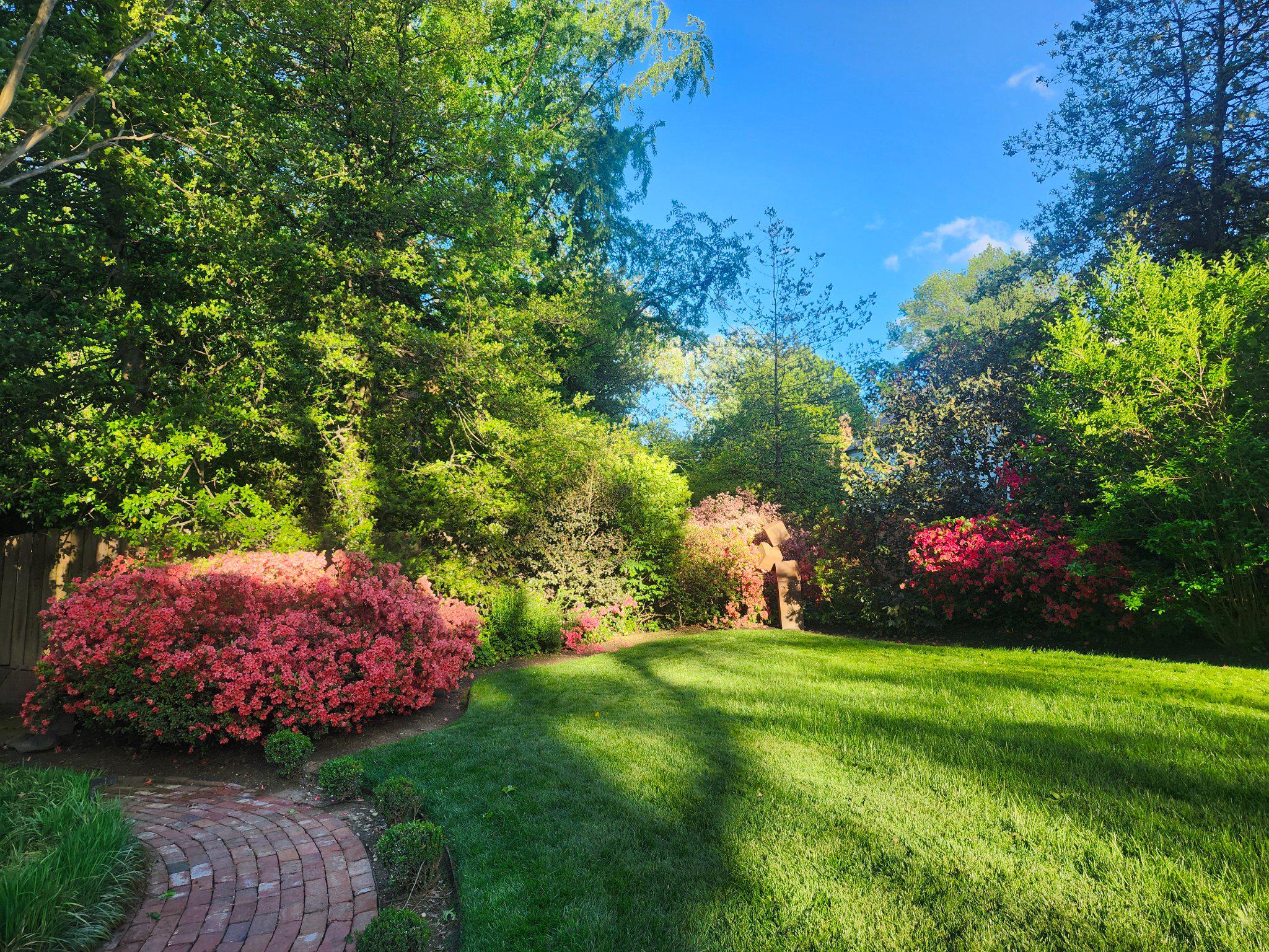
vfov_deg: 58.9
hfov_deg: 73.9
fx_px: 843
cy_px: 476
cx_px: 634
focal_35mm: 23
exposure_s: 1/220
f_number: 1.8
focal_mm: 5.54
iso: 25
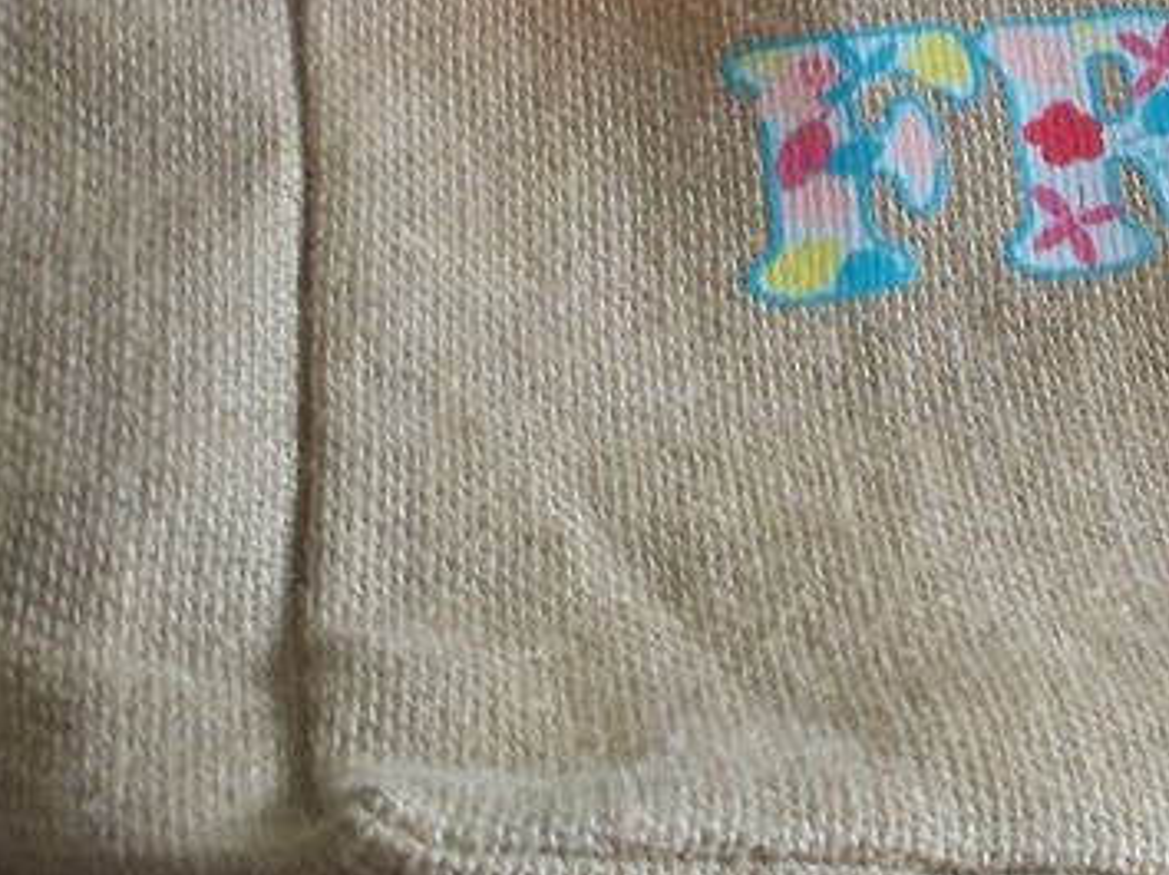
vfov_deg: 14.7
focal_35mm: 99
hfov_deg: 19.0
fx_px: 3341
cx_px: 1291
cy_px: -13
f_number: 3.1
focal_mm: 6.3
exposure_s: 1/30
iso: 320
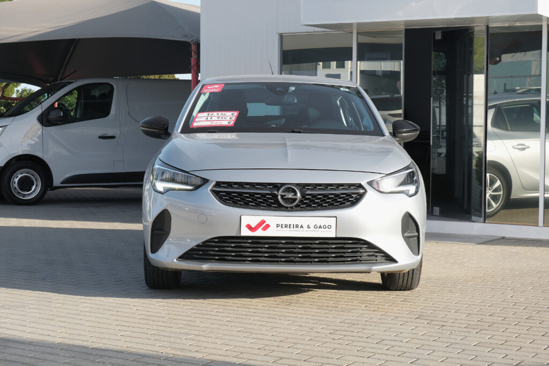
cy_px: 183
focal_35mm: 63
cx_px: 274
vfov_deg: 21.6
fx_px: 961
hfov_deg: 31.9
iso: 160
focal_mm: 42
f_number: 8
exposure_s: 1/160
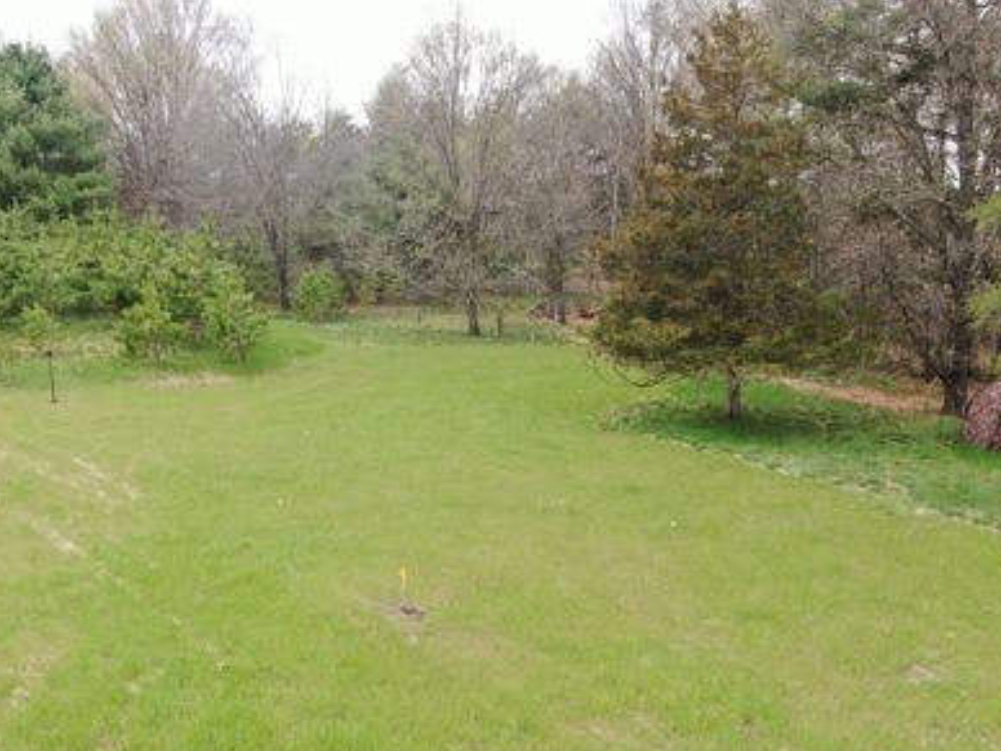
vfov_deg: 42.9
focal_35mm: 33
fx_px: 954
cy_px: 385
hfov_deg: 55.4
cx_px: 503
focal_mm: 5.45
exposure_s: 1/160
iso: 100
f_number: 3.1
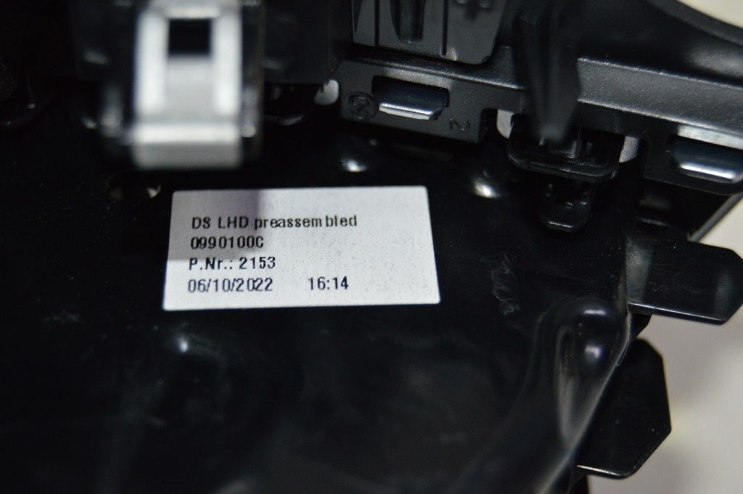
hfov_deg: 24.6
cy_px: 247
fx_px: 1701
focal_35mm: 82
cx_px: 372
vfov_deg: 16.5
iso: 900
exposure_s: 1/60
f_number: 5.6
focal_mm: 55
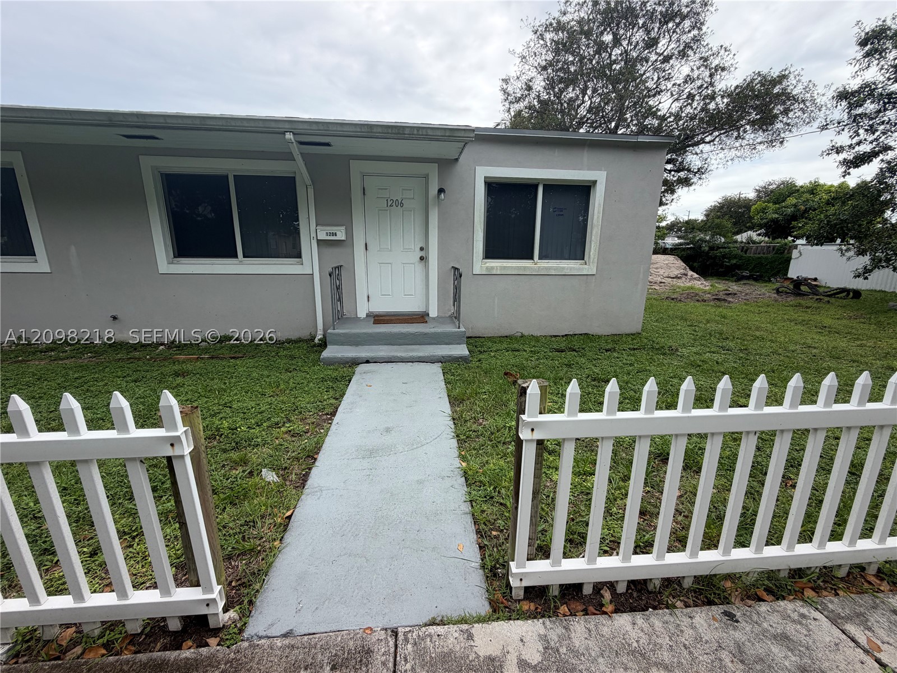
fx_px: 363
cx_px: 448
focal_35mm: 14
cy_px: 336
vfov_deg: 85.7
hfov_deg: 102.1
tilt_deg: -12.7
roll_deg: -0.5
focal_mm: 2.22
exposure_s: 1/502
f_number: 2.2
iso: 50
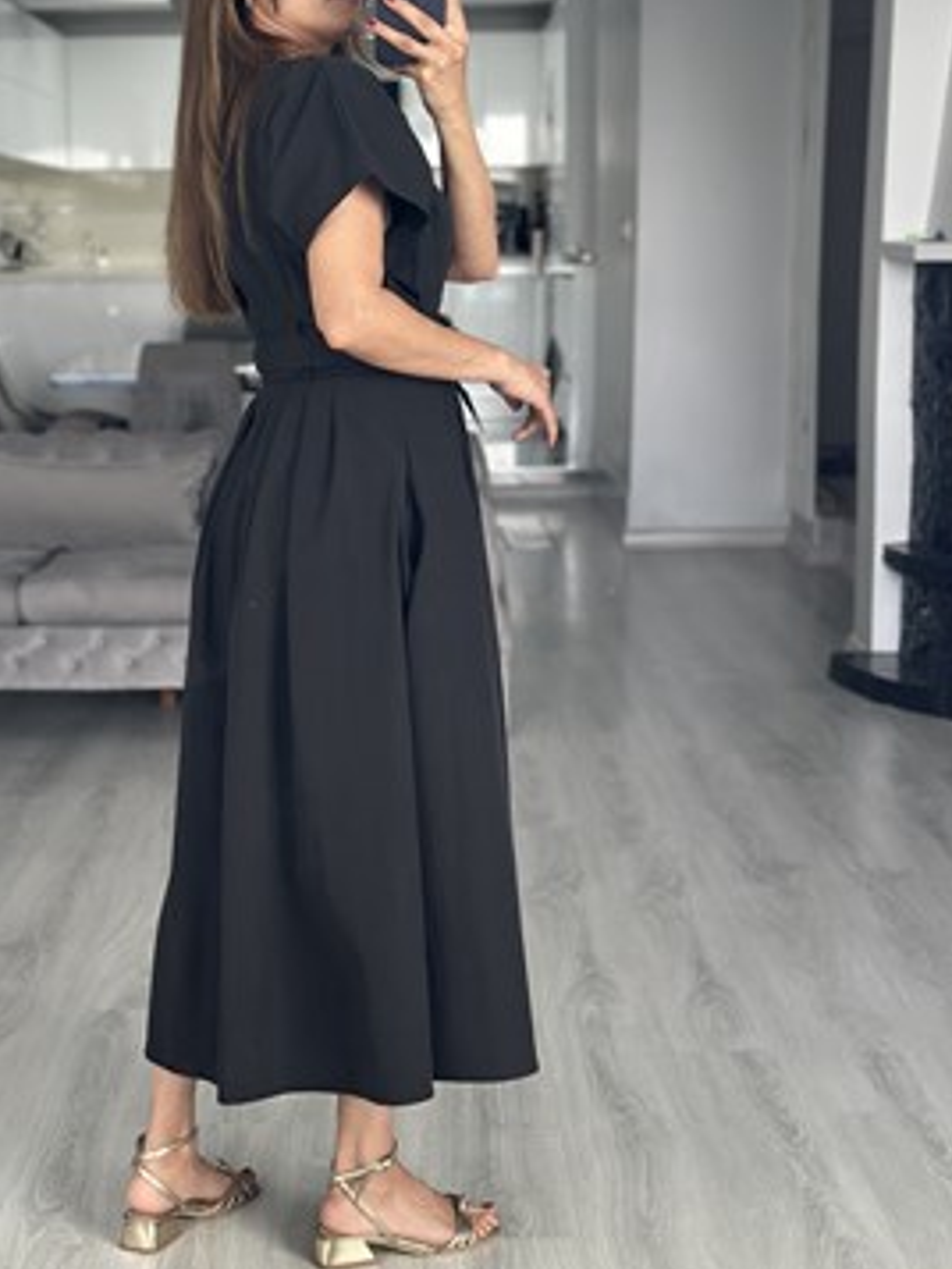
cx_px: 323
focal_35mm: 68
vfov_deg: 28.5
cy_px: 601
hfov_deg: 21.6
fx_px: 2492
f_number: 1.78
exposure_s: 1/60
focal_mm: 6.86
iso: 160
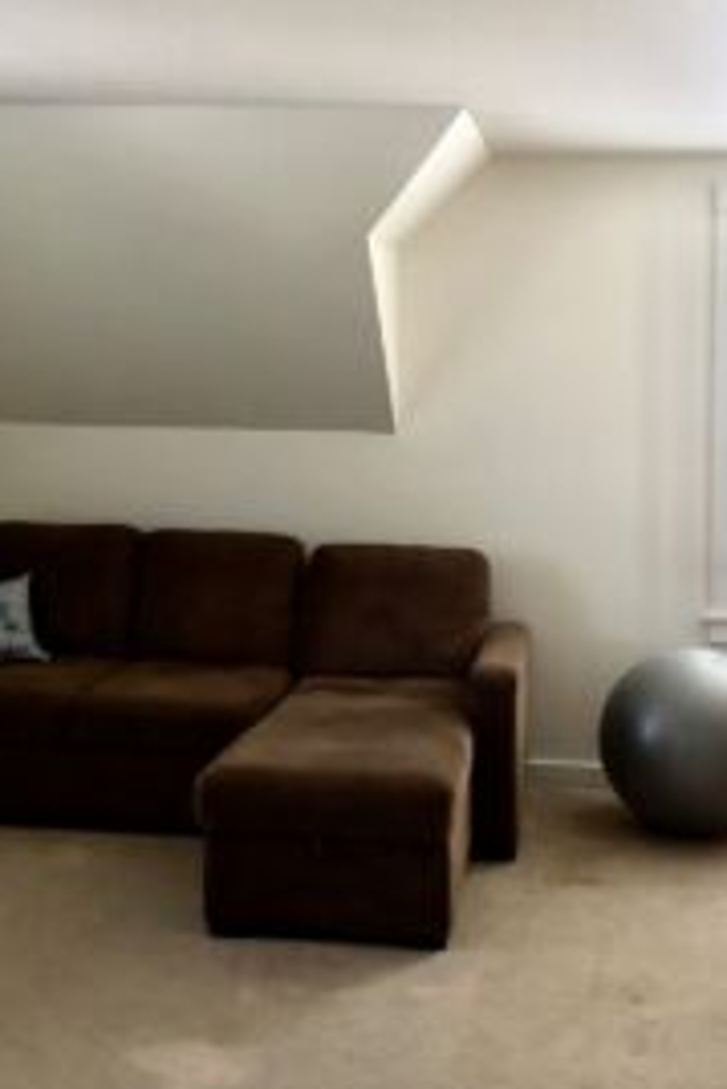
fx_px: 1361
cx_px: 386
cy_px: 524
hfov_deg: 29.9
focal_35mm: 45
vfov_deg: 43.6
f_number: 2.2
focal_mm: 4.15
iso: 40
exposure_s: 1/60
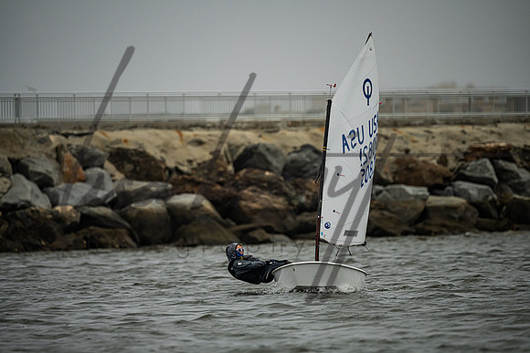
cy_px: 176
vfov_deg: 3.3
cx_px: 265
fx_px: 6063
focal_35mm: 412
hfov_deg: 5.0
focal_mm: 400
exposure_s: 1/3200
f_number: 5.6
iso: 320
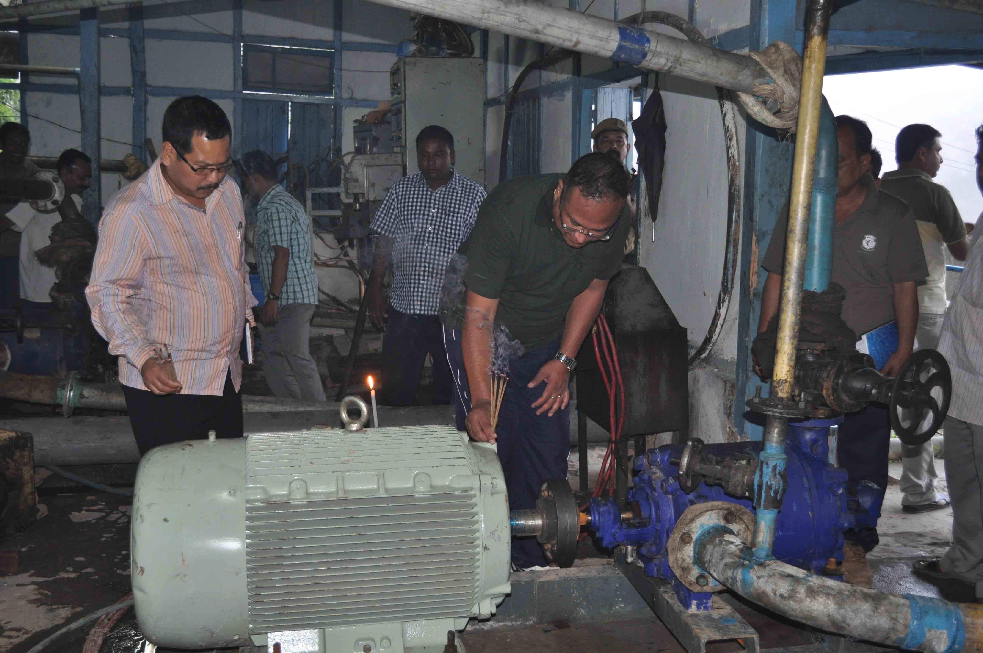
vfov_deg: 34.1
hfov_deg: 49.6
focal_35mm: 39
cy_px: 326
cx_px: 492
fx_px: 1064
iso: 800
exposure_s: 1/60
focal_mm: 26
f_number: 4.2
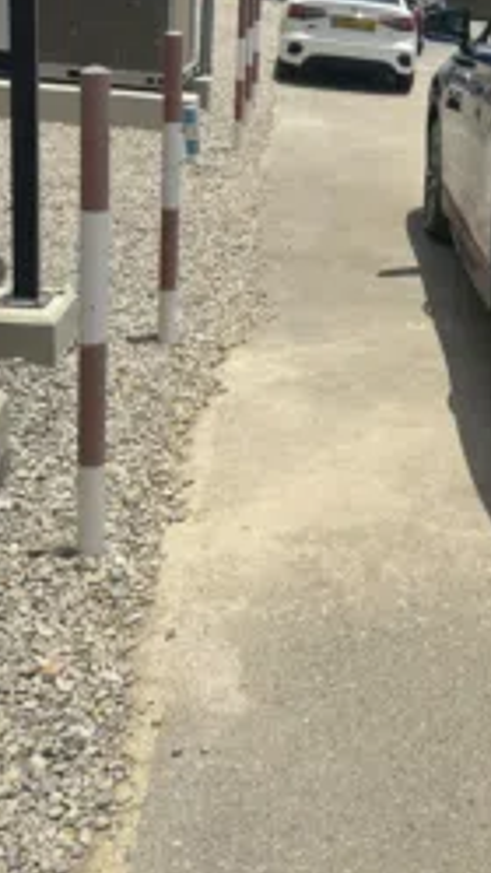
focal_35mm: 42
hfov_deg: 26.7
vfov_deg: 46.8
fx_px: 972
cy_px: 231
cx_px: 498
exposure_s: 1/7042
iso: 80
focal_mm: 6.86
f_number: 1.78
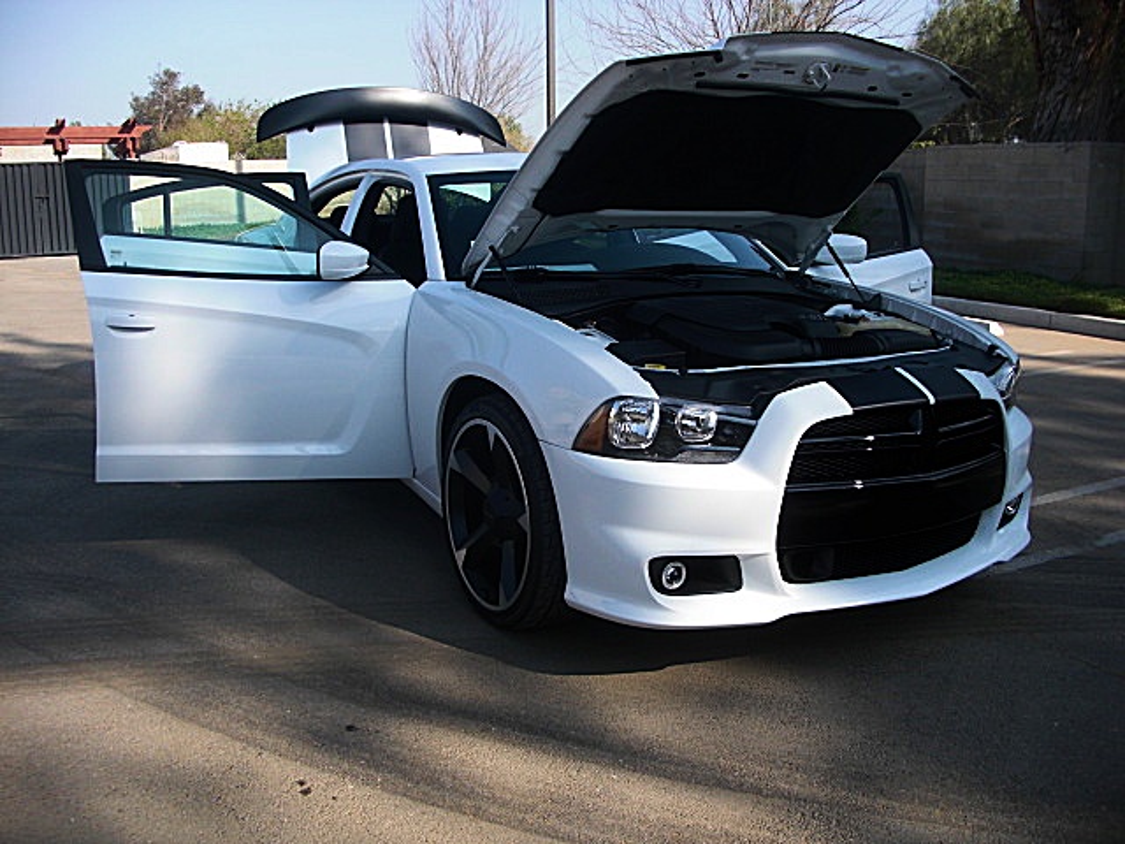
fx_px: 1170
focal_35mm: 36
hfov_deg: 51.4
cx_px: 562
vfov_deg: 39.7
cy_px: 422
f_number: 2.8
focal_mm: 6.3
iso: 50
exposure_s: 1/640
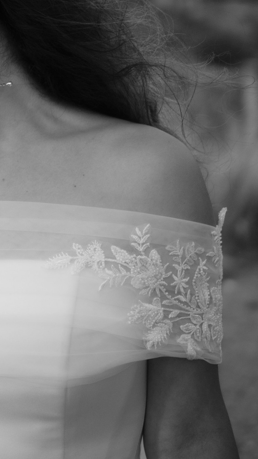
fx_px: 1496
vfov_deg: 17.4
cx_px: -206
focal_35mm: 123
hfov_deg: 9.4
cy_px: 152
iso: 100
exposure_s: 1/4000
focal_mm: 30
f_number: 1.4
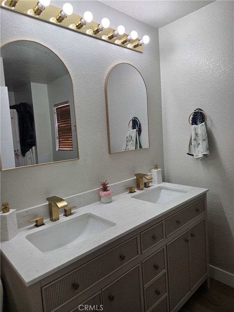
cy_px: 156
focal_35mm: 23
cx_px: 117
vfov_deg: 73.9
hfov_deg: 58.9
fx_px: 207
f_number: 1.8
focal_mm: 5.4
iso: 80
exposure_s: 1/841
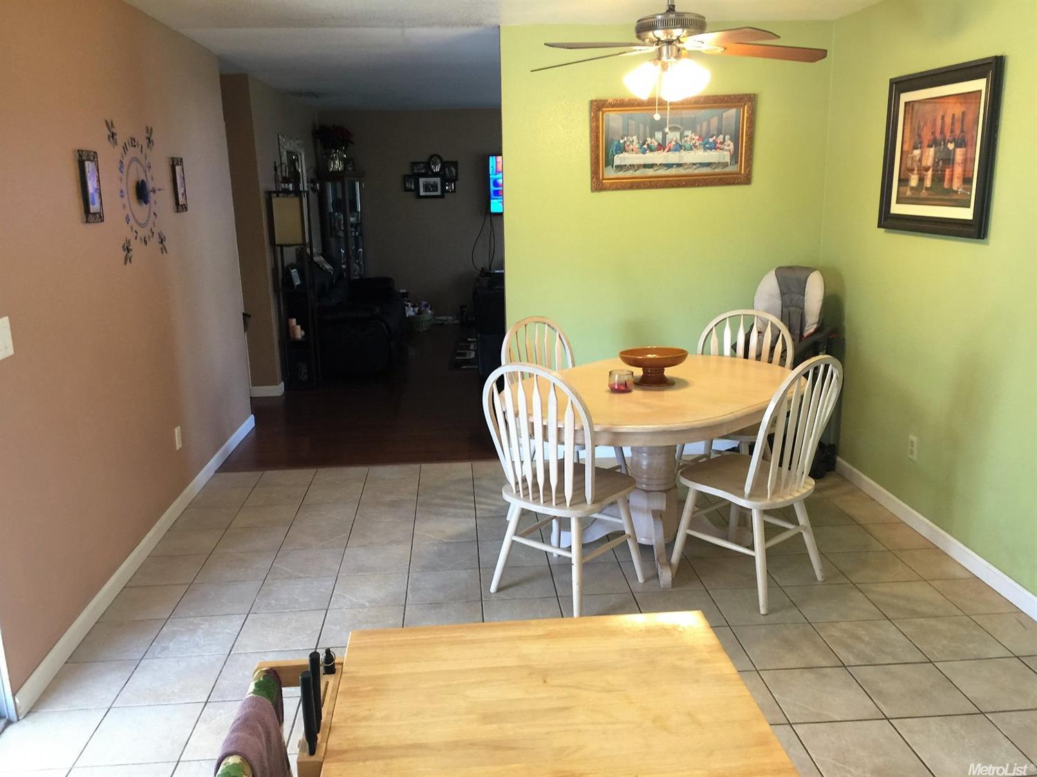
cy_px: 388
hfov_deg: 61.7
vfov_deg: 48.2
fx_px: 868
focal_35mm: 29
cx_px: 518
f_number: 2.2
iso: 50
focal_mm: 4.15
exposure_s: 1/15
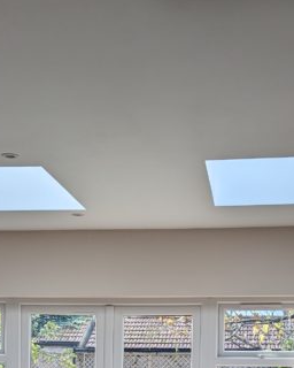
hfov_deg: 20.4
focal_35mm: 75
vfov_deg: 23.9
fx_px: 816
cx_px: 115
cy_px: 399
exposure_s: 1/241
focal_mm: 6.81
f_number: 1.85
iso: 47
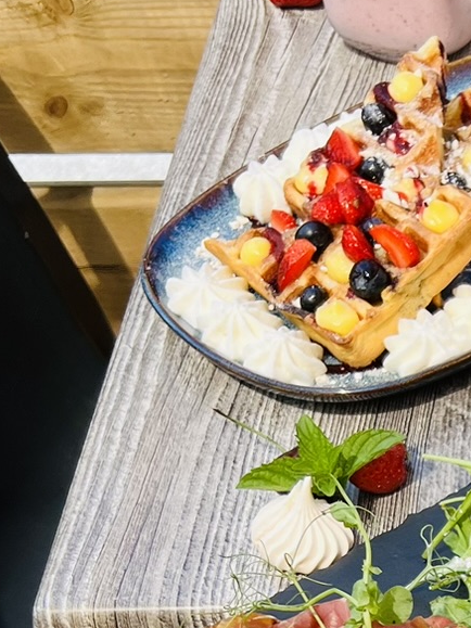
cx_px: 806
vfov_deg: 19.5
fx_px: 1670
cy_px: 834
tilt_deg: -53.1
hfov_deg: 14.4
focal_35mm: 92
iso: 50
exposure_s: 1/1196
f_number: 1.5
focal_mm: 5.7
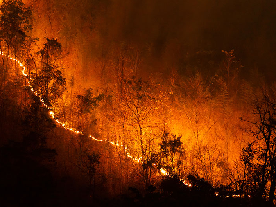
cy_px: 104
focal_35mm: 220
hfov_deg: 9.0
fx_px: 1754
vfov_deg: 6.7
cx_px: 129
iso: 400
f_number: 2.8
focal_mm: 135
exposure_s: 1
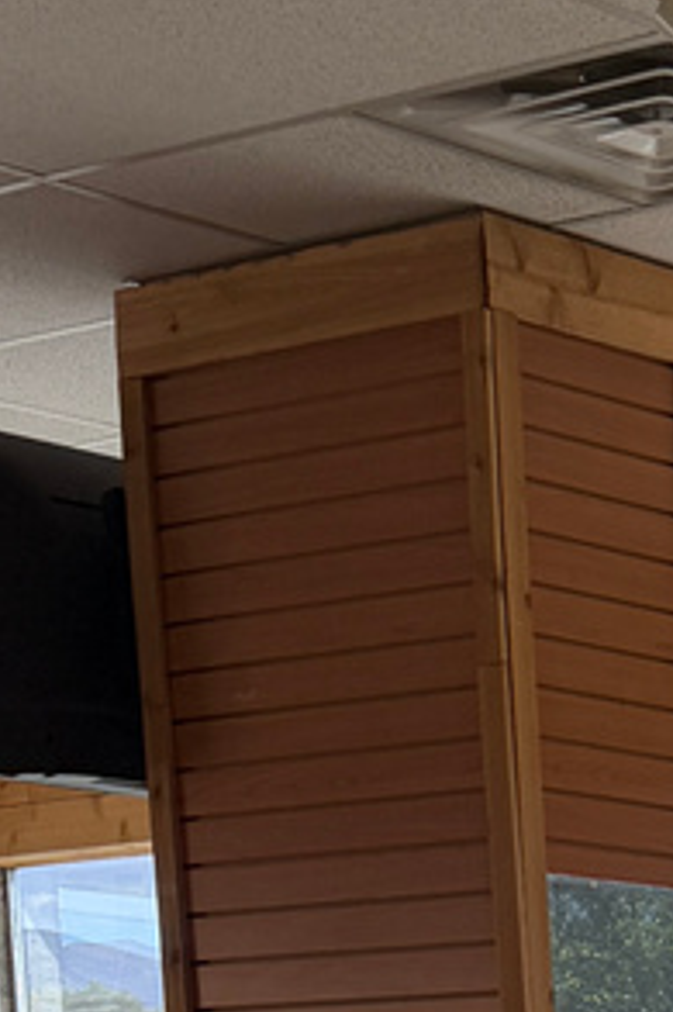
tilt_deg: -8.3
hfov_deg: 9.7
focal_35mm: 131
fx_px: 3678
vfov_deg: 13.8
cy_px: 1886
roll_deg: +0.6
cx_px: 1374
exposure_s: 1/323
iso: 80
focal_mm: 6.76
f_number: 1.78
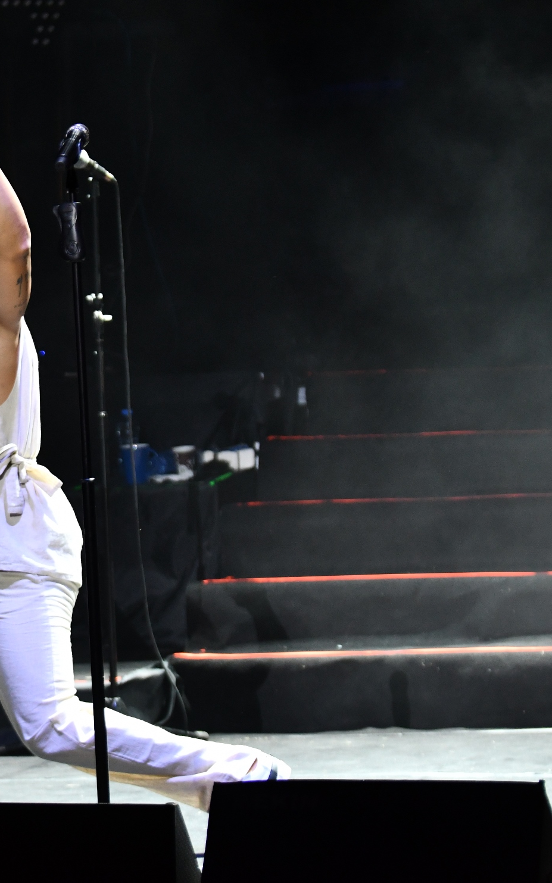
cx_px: -29
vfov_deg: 9.3
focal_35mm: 225
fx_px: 5415
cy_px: 442
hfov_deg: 5.8
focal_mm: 98
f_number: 2.8
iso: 1250
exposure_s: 1/250
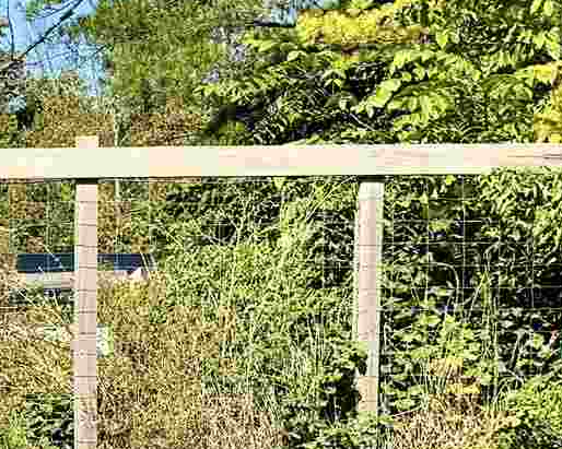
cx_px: -271
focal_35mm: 140
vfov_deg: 10.9
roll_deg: +0.6
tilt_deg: -0.6
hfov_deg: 13.0
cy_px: 428
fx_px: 2328
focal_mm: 6.76
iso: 80
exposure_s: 1/3413
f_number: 1.78
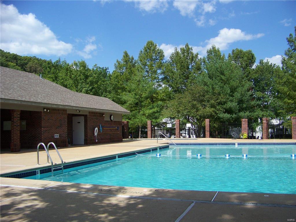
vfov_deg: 39.7
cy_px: 111
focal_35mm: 36
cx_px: 148
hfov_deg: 51.4
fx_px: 308
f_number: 2.8
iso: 64
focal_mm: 5.85
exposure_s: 1/1000
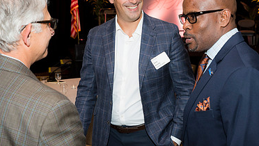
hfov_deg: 33.8
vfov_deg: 19.4
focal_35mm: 62
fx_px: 426
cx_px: 132
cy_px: 46
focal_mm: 38
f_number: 5.6
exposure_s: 1/125
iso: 800
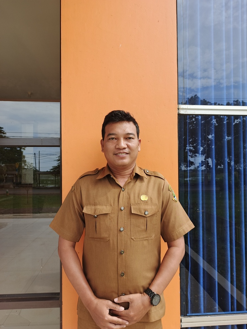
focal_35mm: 23
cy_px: 164
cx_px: 124
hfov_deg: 58.9
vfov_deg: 73.9
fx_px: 219
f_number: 1.8
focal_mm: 5.89
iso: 50
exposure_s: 1/49.5
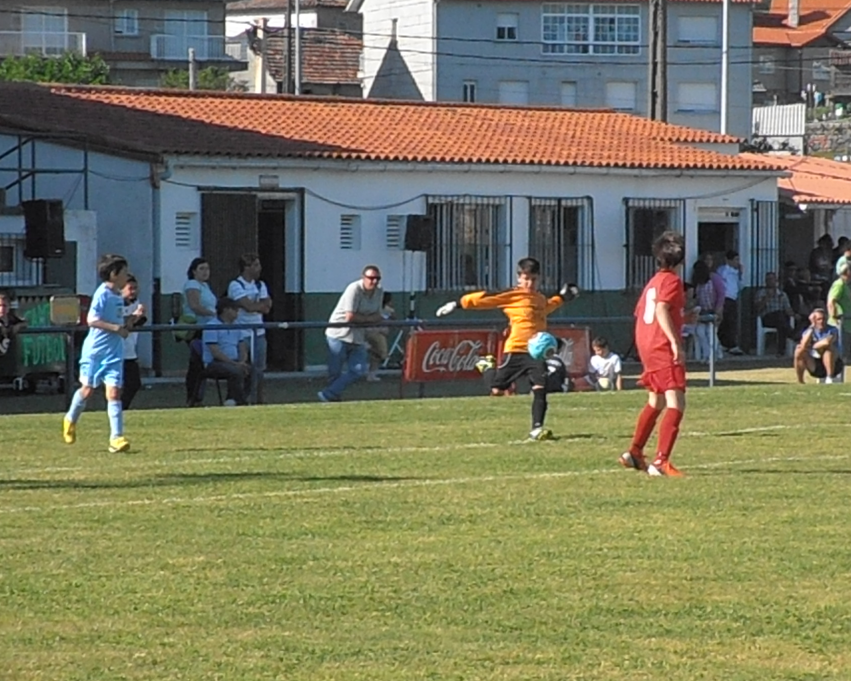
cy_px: 347
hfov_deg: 8.2
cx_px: 484
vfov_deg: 6.6
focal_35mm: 235
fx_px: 5918
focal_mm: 35.05
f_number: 15
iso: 400
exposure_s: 1/160
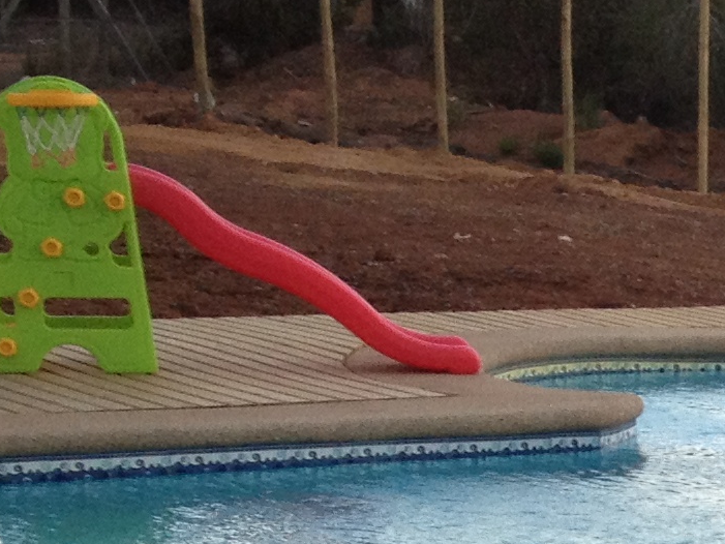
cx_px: 1379
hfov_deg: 11.1
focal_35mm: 163
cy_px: 923
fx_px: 3414
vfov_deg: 8.8
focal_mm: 4.28
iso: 100
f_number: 2.4
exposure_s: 1/60
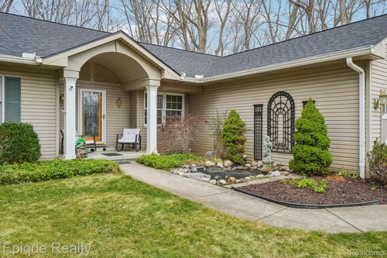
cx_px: 194
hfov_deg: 67.4
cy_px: 129
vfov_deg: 47.9
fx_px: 290
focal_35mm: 27
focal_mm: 18
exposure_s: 1/60
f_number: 8
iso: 100
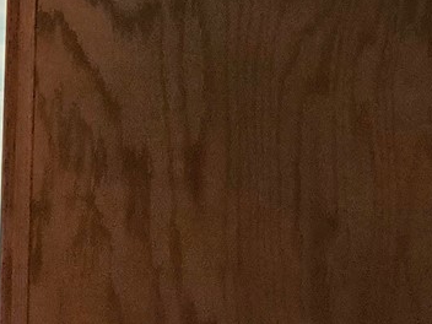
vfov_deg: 9.3
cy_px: -479
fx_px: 1772
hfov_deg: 12.1
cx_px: -466
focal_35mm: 142
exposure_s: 1/40
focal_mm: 4.3
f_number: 2.4
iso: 400
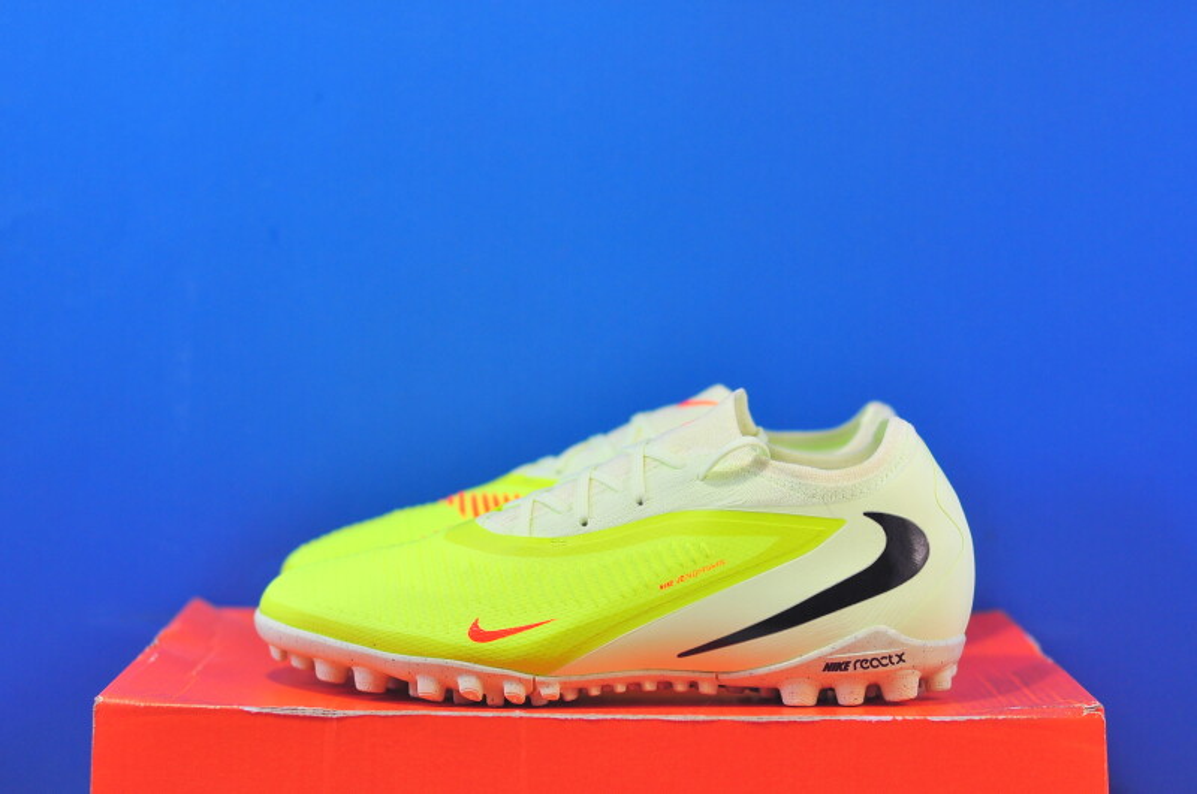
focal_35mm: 75
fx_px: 2490
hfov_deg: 27.0
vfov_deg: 18.1
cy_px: 397
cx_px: 598
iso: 250
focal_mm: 50
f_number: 2.5
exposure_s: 1/320
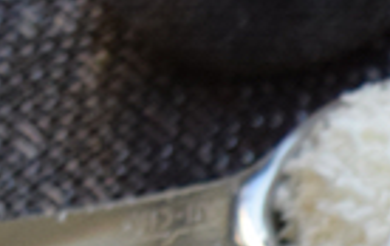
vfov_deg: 4.9
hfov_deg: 7.5
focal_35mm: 265
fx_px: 2824
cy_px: 493
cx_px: 882
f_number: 4
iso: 1600
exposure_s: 1/400
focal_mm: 24
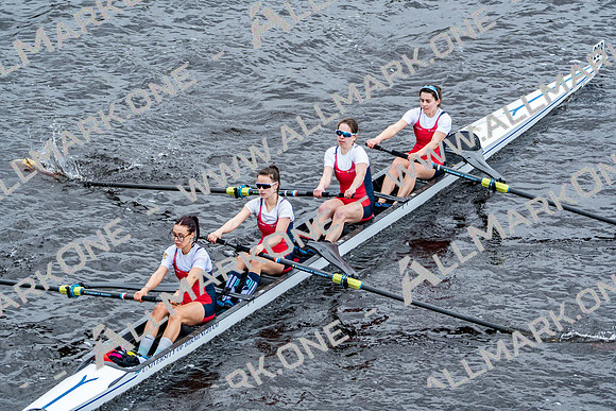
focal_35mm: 266
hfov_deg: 7.7
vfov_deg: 5.2
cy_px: 206
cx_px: 308
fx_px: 4552
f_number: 5.6
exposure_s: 1/1250
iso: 1600
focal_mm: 266
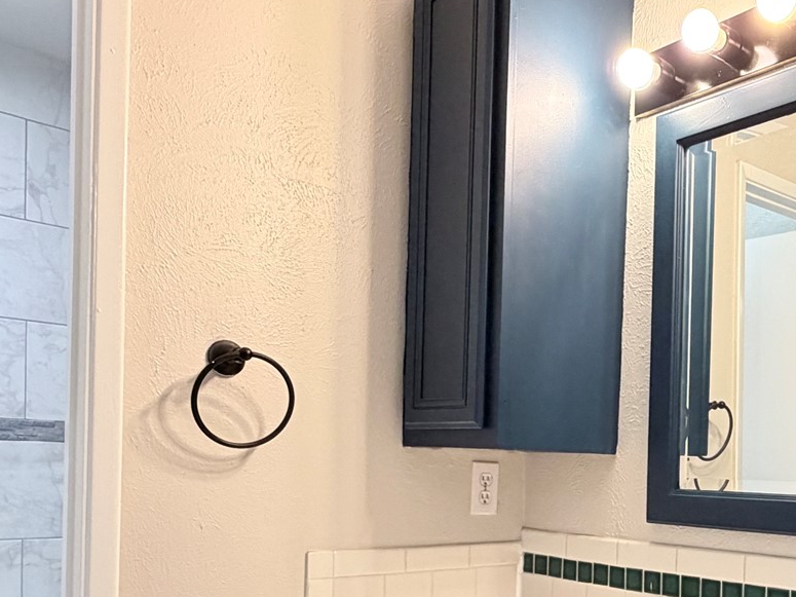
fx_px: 851
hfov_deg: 47.7
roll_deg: -1.4
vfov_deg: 37.0
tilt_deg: -2.5
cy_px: 495
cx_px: 626
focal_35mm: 37
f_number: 2.2
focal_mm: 2.22
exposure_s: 1/60
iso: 320
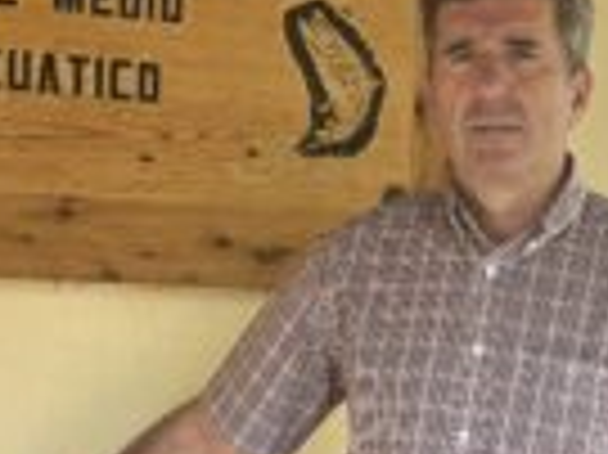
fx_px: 2141
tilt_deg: -7.0
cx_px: 649
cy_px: 503
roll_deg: -3.1
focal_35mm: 122
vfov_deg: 11.9
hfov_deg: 15.8
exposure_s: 1/258
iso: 50
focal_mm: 5.1
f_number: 1.6
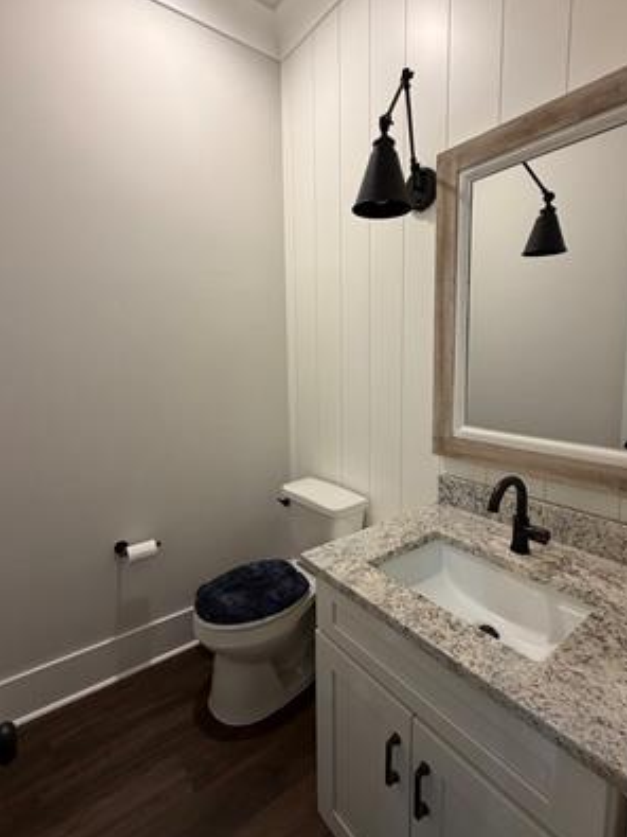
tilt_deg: -6.5
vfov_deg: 91.0
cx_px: 309
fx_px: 411
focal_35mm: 17
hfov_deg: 74.7
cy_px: 403
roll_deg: -0.1
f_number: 2.2
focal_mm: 2.22
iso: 200
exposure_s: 1/60
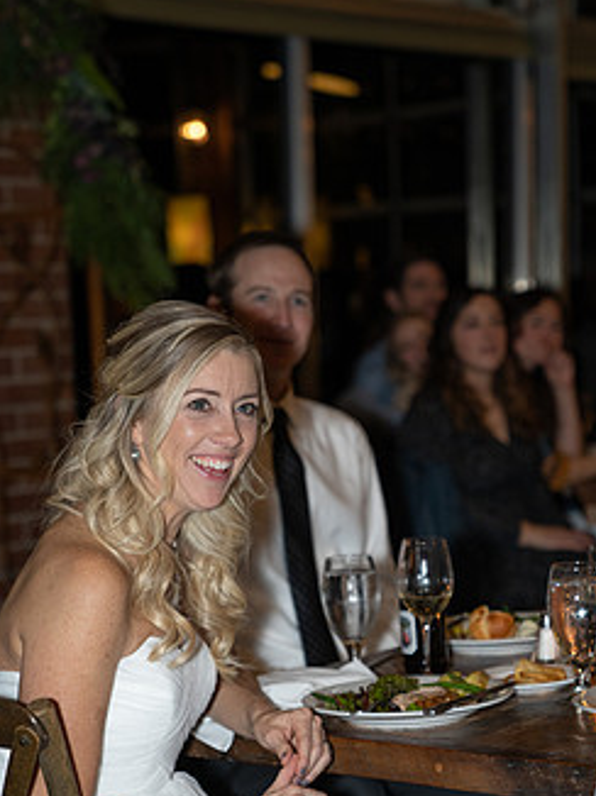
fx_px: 2138
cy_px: 498
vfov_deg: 21.1
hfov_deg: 15.9
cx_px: 327
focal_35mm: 93
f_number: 2.8
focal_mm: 70
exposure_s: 1/125
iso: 2000
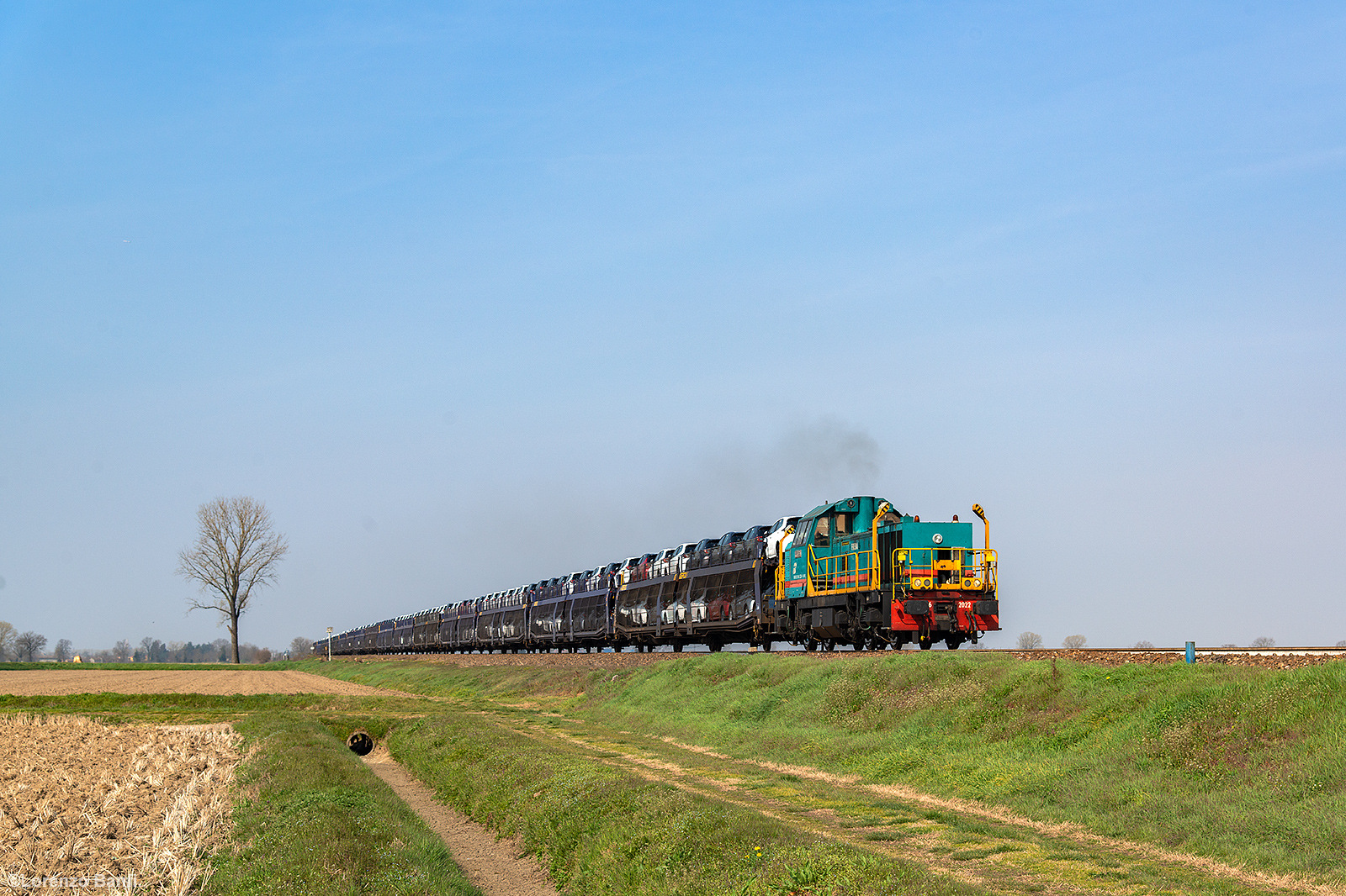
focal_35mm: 58
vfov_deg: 23.4
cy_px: 448
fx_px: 2168
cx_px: 673
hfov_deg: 34.5
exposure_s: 1/800
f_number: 7.1
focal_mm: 58
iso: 250
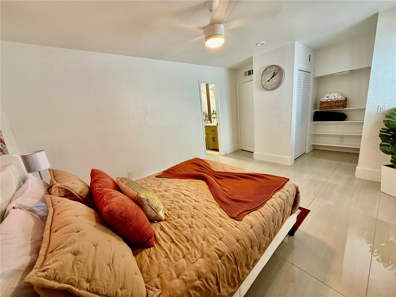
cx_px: 198
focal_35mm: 14
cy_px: 148
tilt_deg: -14.0
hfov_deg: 102.1
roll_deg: +5.9
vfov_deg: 85.7
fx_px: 160
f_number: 2.2
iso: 250
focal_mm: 2.22
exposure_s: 1/60
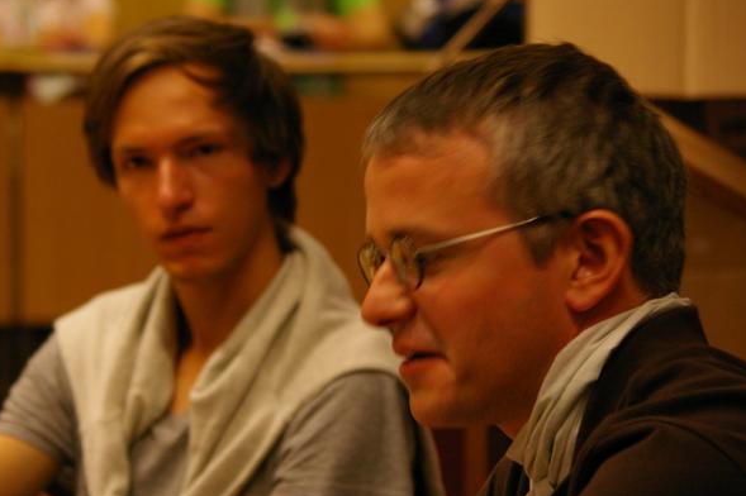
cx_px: 312
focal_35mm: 157
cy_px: 290
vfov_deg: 8.7
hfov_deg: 13.1
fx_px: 3251
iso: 800
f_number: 4.5
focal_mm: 88
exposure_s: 1/45
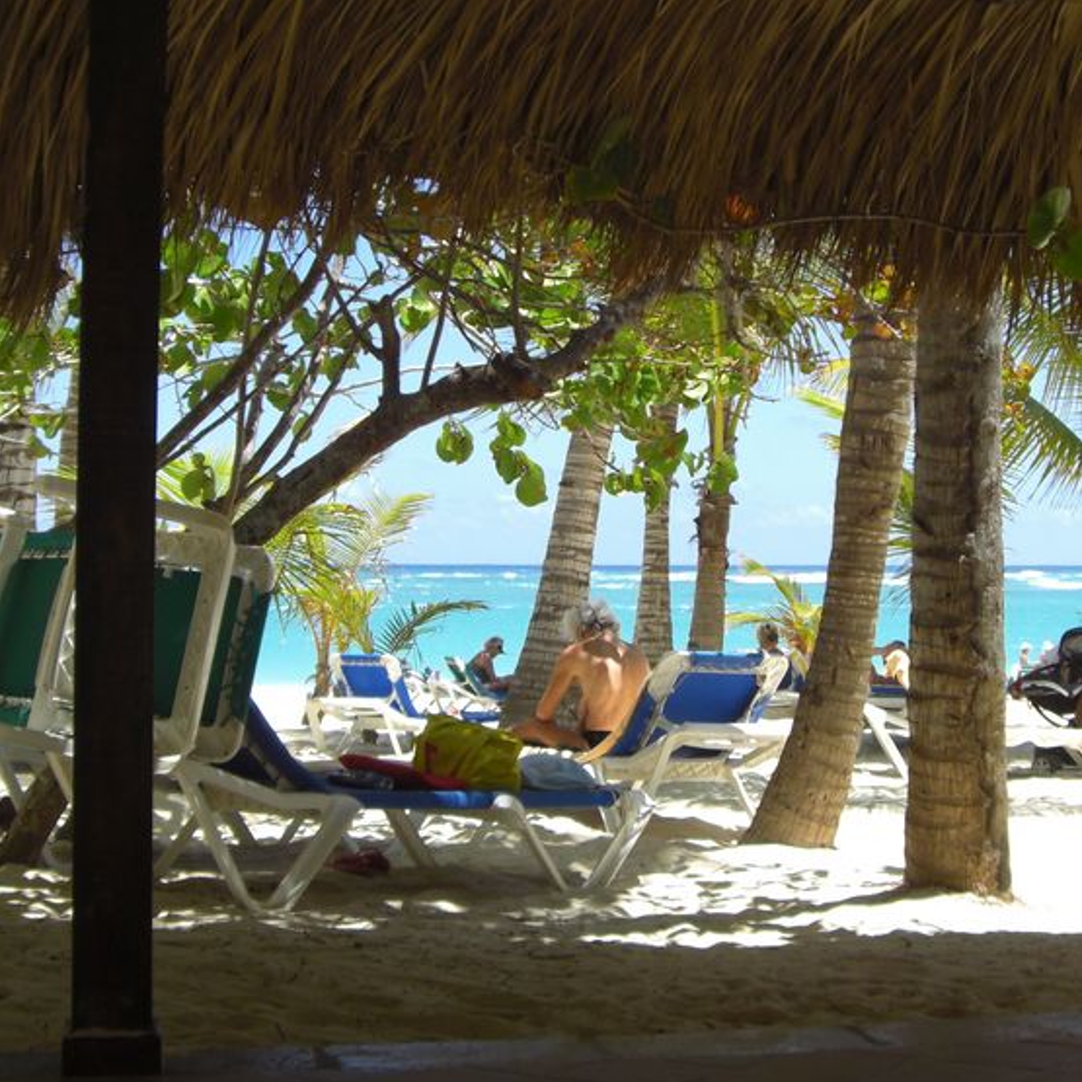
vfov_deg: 27.6
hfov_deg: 27.6
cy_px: 404
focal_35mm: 62
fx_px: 2193
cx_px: 684
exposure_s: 1/800
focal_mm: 6.2
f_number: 2.7
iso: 64
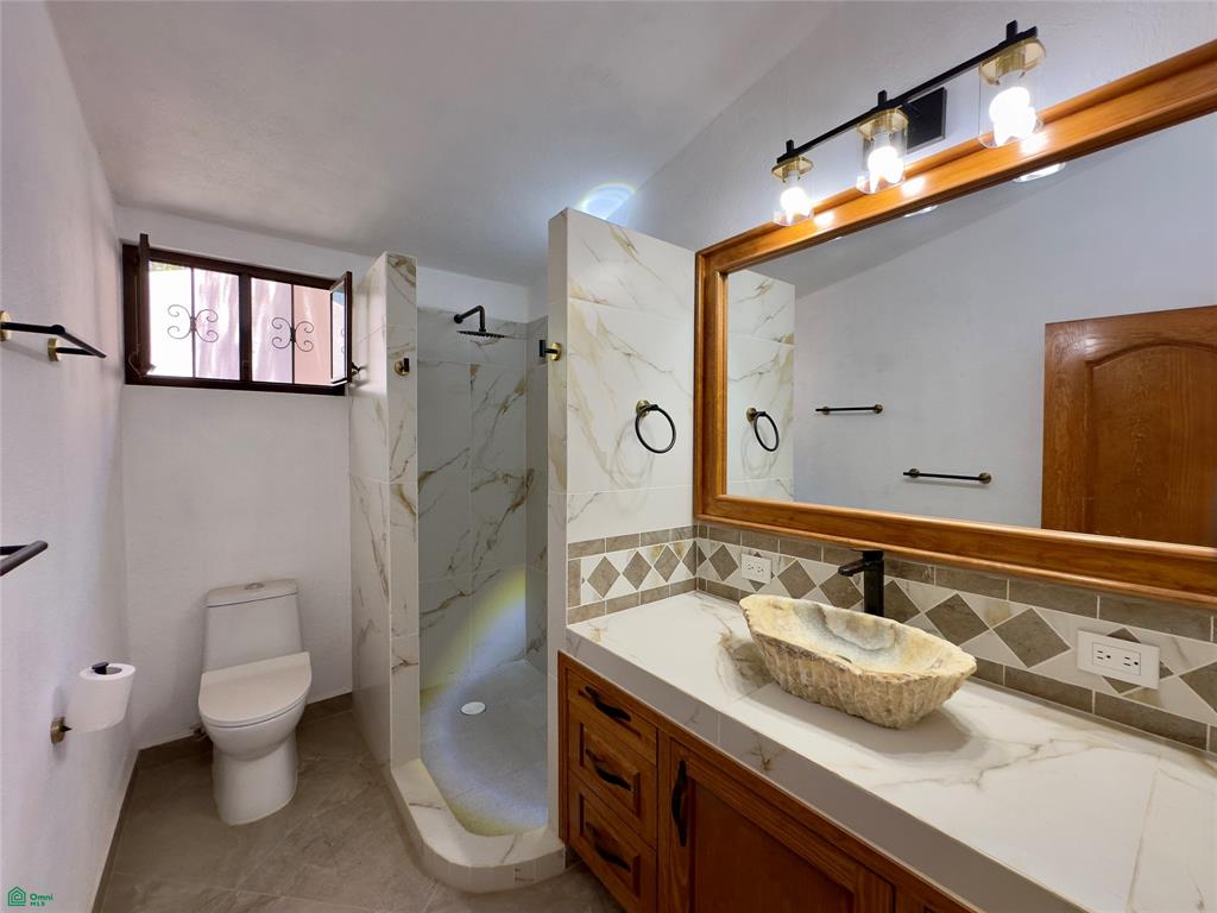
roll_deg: -0.1
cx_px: 608
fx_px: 492
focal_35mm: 14
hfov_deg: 102.1
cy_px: 456
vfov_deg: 85.7
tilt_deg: -1.0
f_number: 2.2
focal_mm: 2.22
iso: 125
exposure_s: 1/120
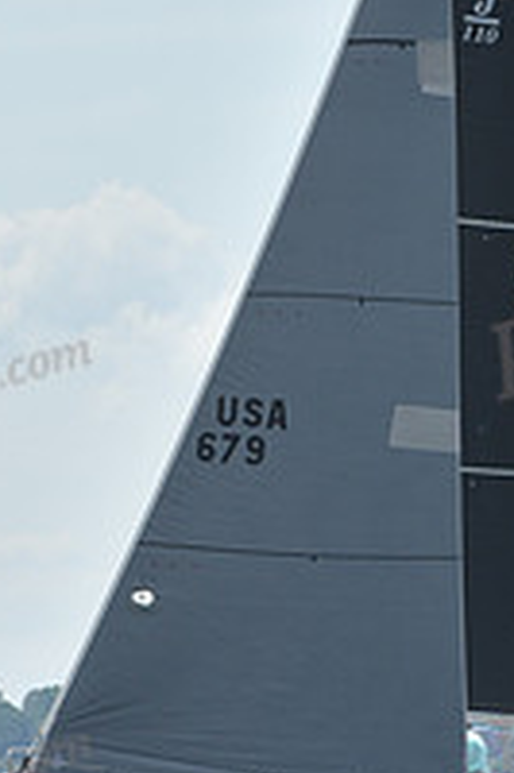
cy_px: 155
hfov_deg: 2.4
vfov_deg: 3.6
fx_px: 12442
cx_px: 292
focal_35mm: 580
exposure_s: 1/1000
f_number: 10
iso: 320
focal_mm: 200
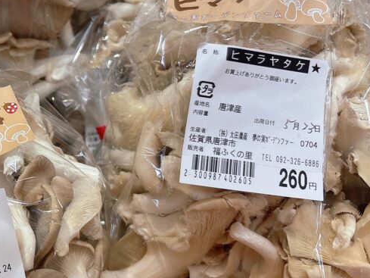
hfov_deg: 34.4
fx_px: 545
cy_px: 108
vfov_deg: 28.5
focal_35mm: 51
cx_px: 8
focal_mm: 5.96
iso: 125
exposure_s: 1/120
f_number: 1.6
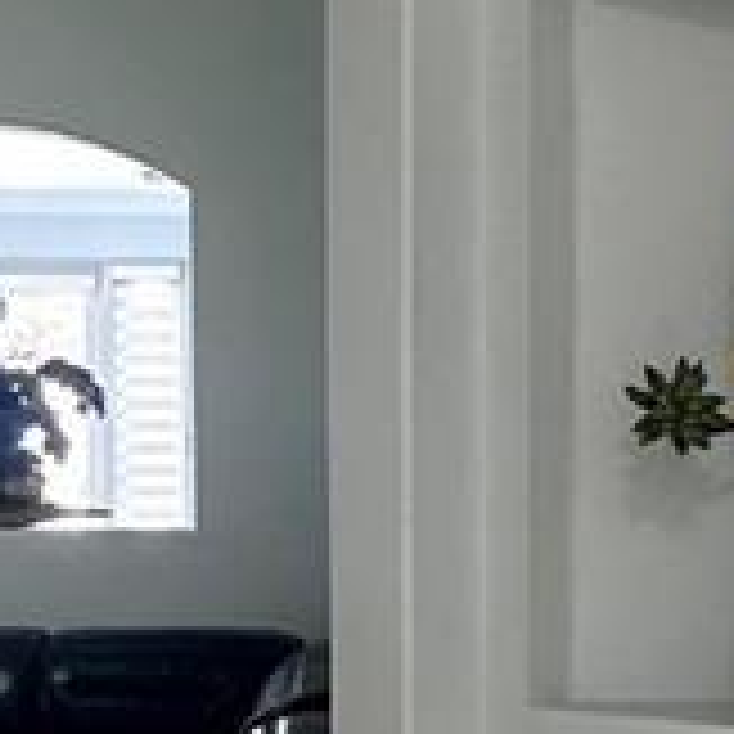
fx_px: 2183
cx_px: 567
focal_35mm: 91
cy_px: 639
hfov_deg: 18.9
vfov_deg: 18.8
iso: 200
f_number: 2.2
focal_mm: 2.22
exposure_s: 1/120
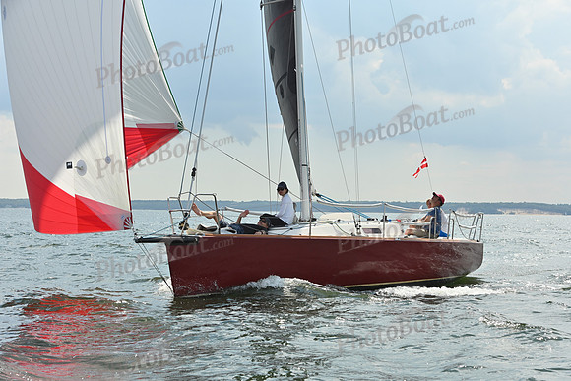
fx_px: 1110
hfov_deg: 28.8
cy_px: 190
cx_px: 286
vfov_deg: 19.5
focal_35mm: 70
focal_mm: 70
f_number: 7.1
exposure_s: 1/1600
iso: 320
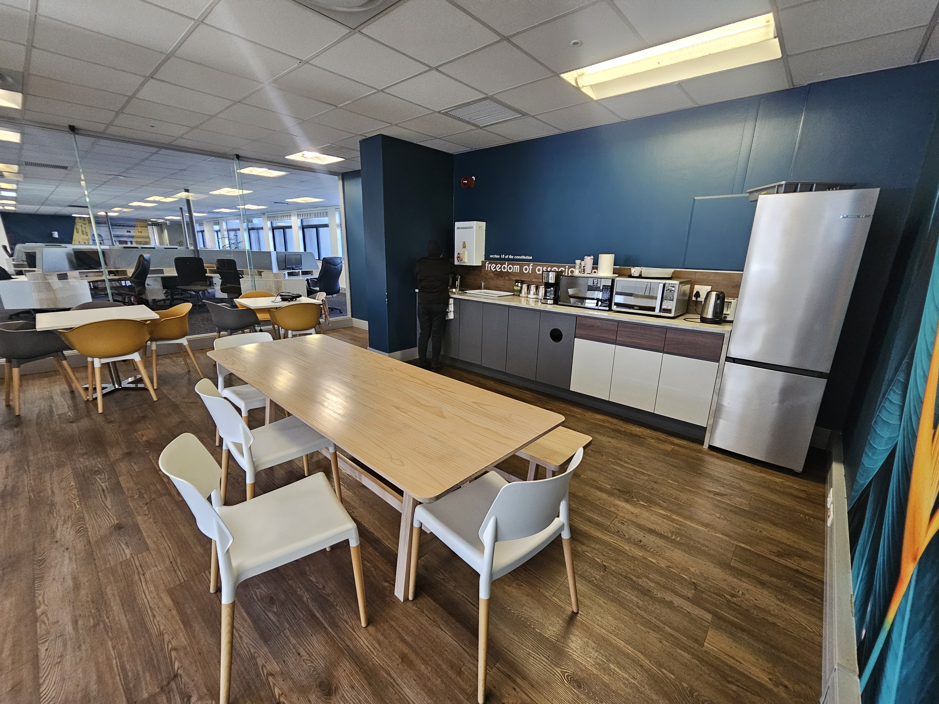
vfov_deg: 89.9
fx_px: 353
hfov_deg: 106.2
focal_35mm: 13
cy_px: 352
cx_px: 470
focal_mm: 2.2
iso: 320
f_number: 2.2
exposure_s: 1/50
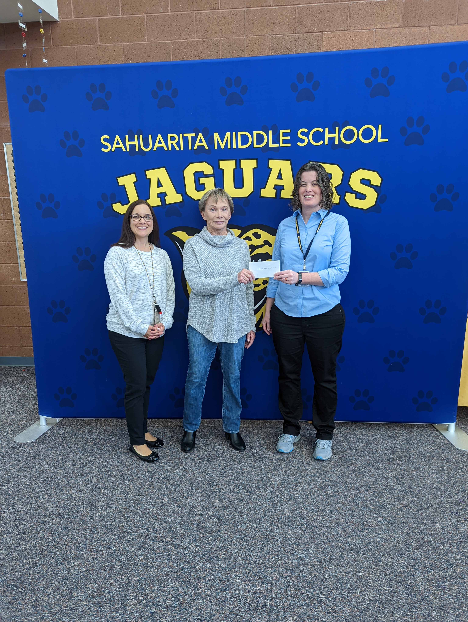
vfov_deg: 71.5
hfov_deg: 56.9
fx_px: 432
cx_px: 234
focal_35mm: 24
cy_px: 311
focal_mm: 6.81
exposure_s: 1/23.8
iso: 58
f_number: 1.85
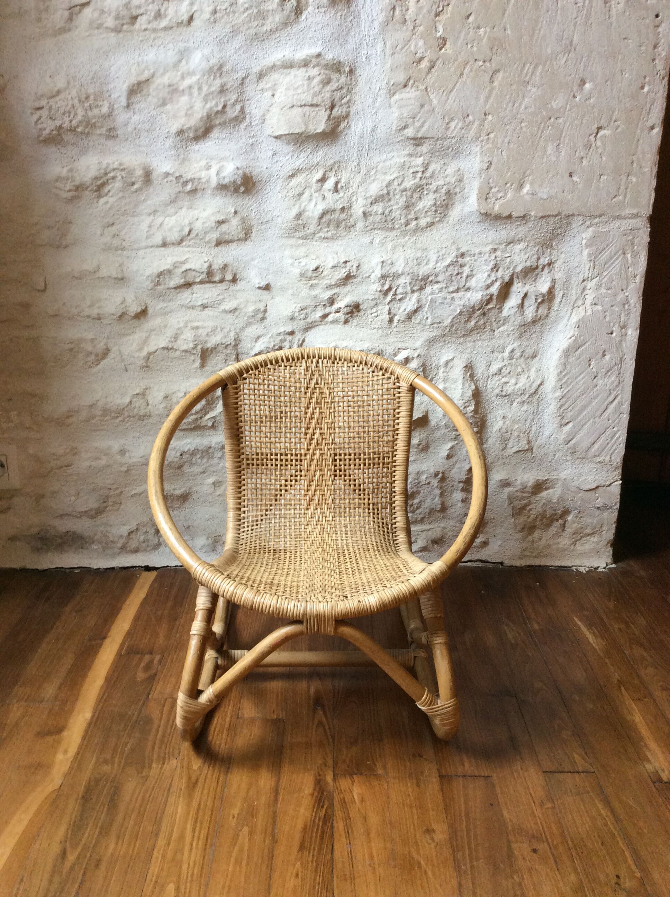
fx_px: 828
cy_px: 448
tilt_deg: -17.2
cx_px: 335
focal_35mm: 32
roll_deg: +0.4
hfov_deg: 44.1
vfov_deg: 56.9
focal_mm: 3.3
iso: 80
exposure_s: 1/25
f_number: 2.4
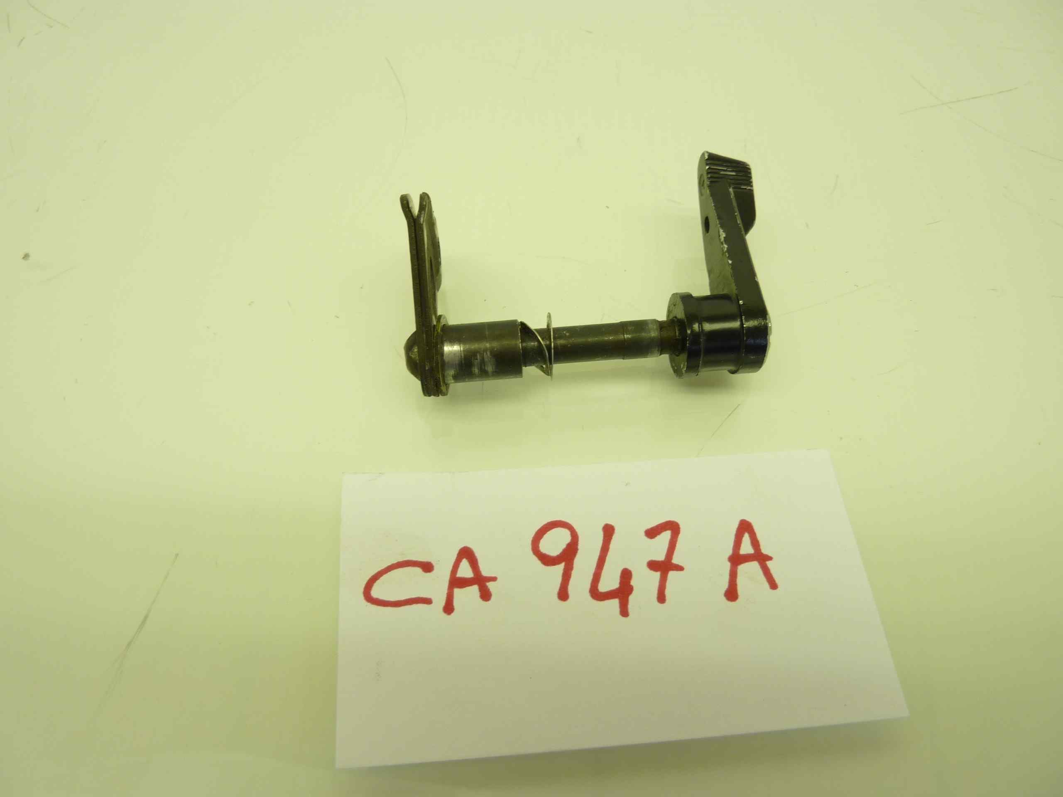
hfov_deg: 69.4
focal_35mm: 25
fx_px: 768
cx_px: 532
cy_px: 398
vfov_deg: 54.9
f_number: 3.3
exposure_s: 1/30
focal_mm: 4.1
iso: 80
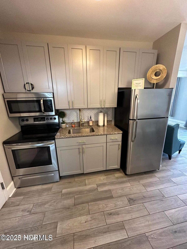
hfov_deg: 85.7
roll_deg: +0.2
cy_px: 124
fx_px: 101
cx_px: 94
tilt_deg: -16.7
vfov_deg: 102.1
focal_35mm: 14
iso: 500
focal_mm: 2.22
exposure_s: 1/60
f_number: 2.2
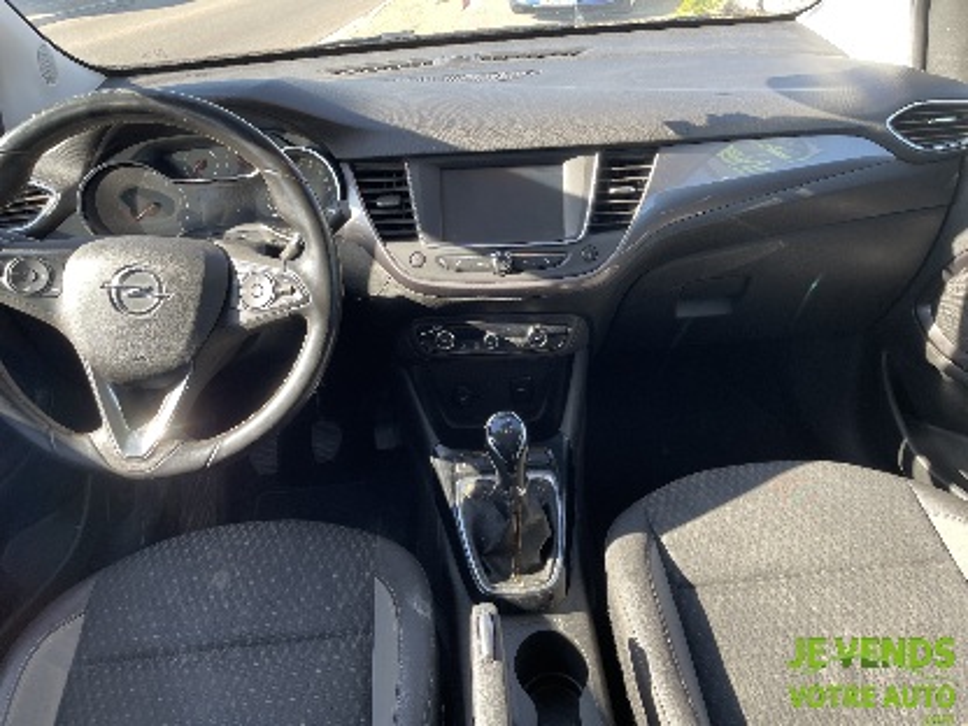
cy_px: 363
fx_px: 727
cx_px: 484
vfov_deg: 53.1
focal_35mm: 26
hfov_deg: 67.3
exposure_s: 1/121
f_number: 1.6
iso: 32
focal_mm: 4.2
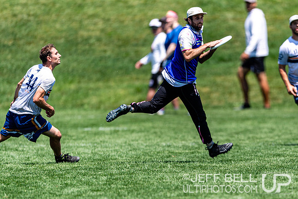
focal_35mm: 631
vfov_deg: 2.2
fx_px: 5226
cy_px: 157
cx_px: 235
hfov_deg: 3.3
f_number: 2.8
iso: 180
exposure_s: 1/2500
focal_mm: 400
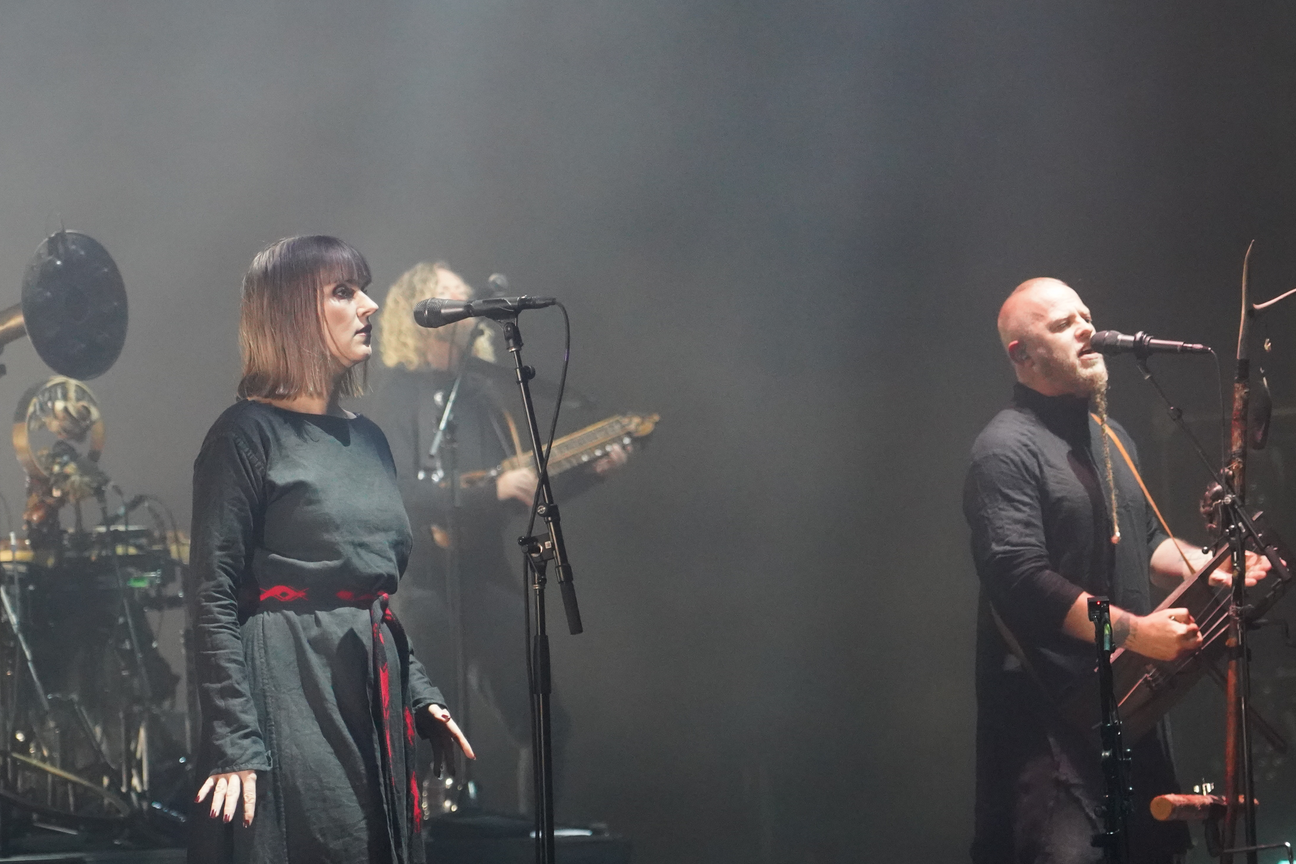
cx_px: 624
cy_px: 498
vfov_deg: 9.6
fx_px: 5147
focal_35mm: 143
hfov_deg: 14.3
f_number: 4
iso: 12800
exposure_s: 1/160
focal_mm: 105
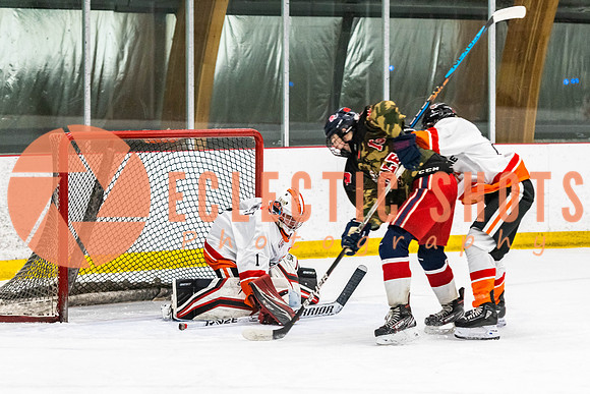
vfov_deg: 8.3
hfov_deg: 12.5
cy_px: 223
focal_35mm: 164
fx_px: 2696
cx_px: 295
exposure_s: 1/640
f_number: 2.8
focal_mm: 110
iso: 2000
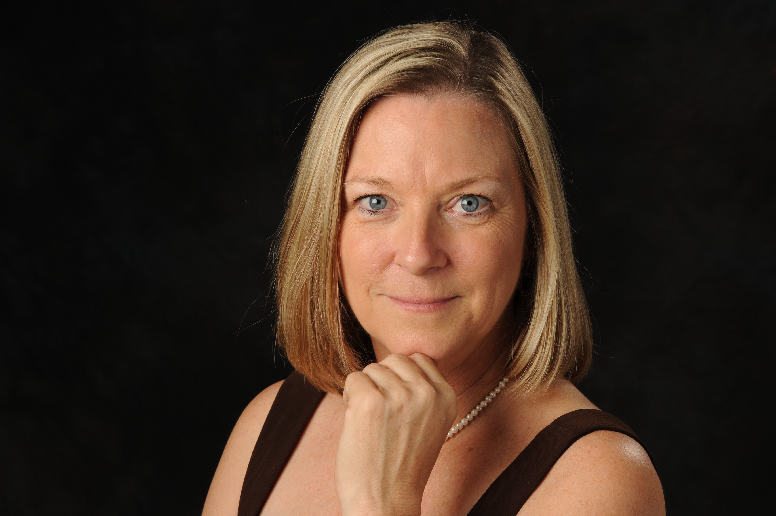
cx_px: 388
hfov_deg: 19.5
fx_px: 2261
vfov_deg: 13.0
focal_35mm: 105
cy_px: 258
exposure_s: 1/160
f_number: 11
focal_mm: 70
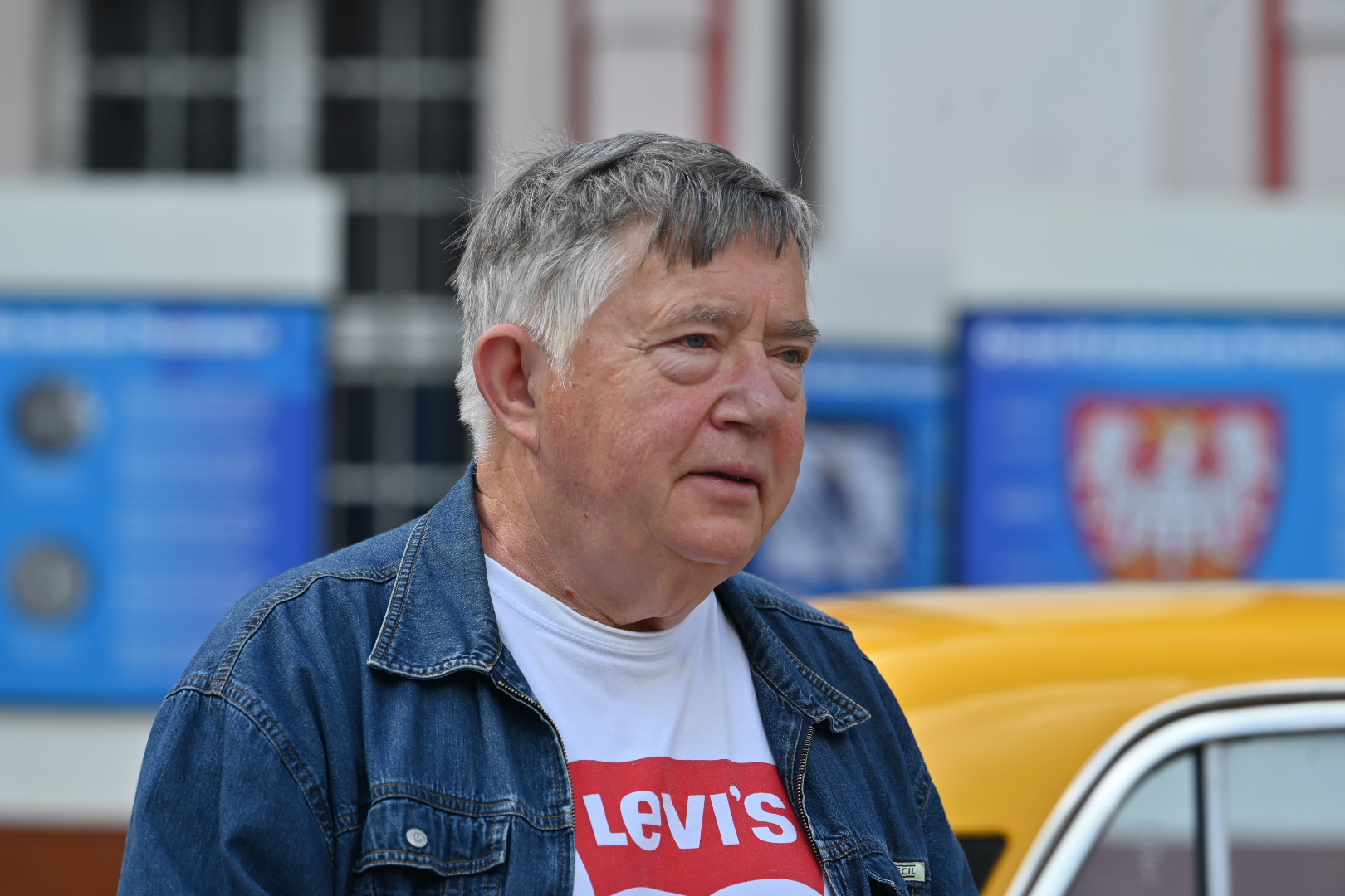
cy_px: 448
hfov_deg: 11.4
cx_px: 672
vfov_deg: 7.6
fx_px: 6724
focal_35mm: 180
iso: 100
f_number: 5.6
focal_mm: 180
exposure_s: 1/250
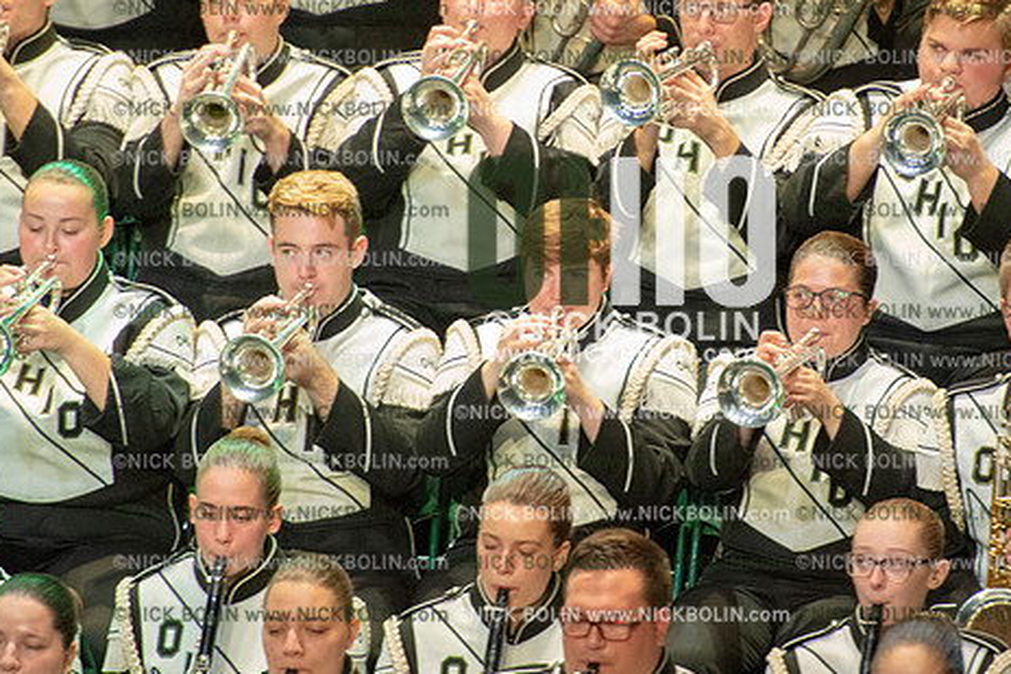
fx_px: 14036
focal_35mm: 500
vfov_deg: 2.7
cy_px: 260
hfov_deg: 4.1
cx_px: 621
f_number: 5.6
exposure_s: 1/320
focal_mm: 400
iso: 8000
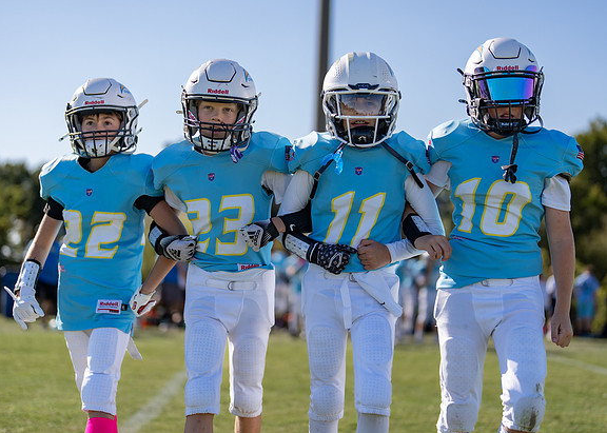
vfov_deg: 23.3
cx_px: 310
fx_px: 1051
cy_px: 209
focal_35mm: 61
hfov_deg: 32.2
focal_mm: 50
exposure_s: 1/6400
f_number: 1.2
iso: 100
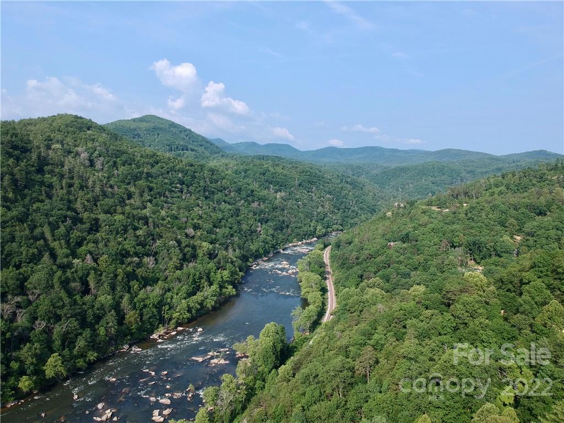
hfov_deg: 69.4
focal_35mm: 25
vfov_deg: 54.9
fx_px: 407
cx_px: 282
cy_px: 212
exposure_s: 1/800
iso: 100
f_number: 2.6
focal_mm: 4.49
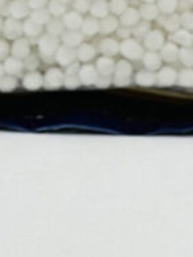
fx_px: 3375
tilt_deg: -21.7
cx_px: 15
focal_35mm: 454
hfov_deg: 3.3
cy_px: -422
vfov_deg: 4.3
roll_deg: -0.3
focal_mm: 9
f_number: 2.8
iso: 25
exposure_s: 1/100
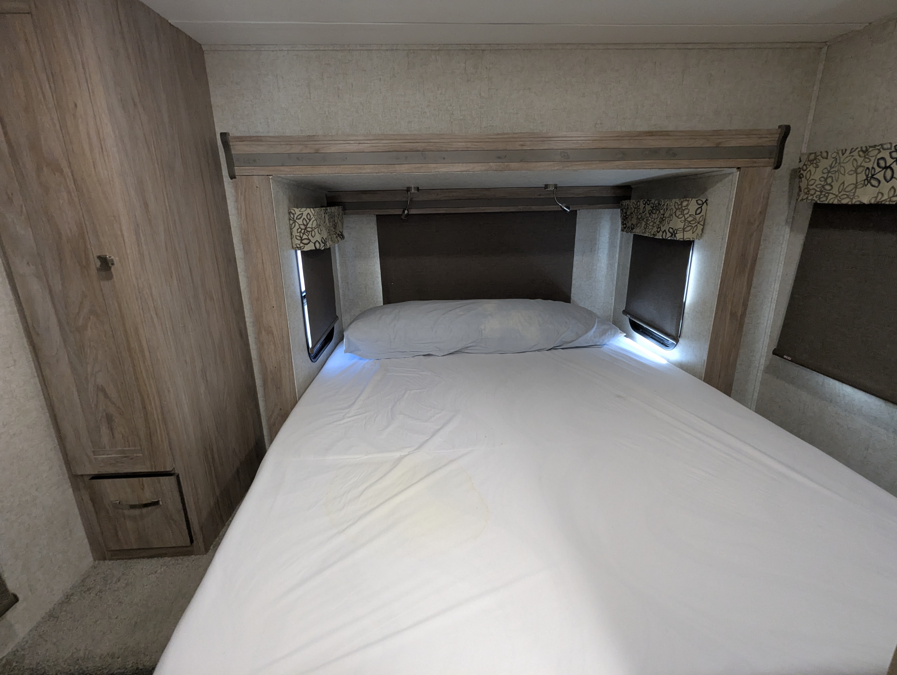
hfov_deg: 94.4
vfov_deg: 78.2
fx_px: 415
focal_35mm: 16
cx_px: 448
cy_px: 338
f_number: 2.2
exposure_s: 1/84.4
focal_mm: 2.35
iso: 403
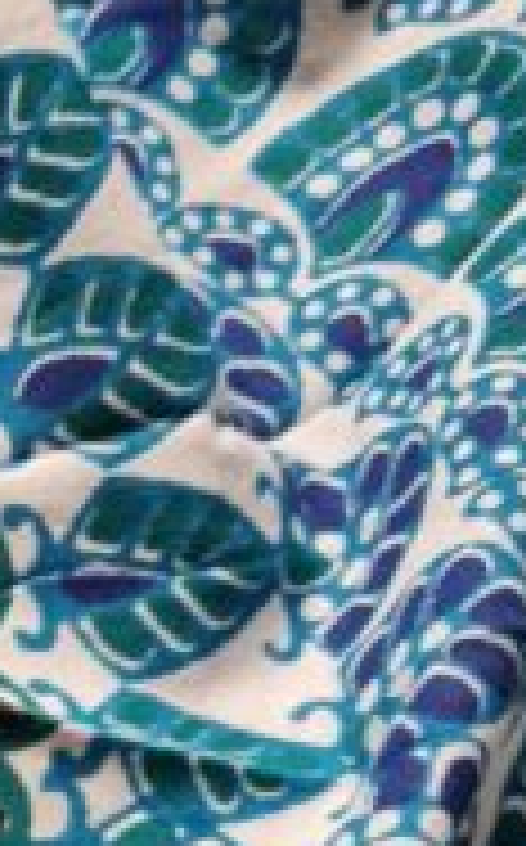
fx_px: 3152
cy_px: 1055
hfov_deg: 8.2
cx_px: -1003
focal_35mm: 137
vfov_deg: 14.7
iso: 200
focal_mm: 5.4
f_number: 1.8
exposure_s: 1/40
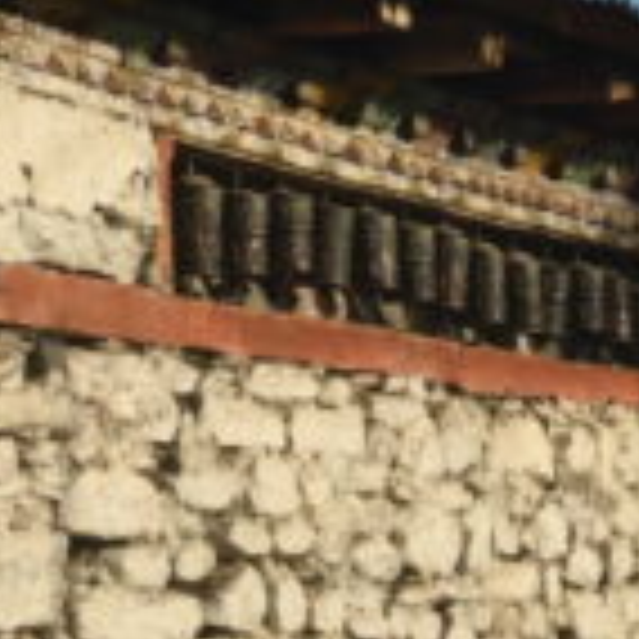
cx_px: 684
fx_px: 3467
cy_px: -40
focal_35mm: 166
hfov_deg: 10.4
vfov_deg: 10.4
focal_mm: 24
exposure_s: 1/800
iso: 400
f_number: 7.1
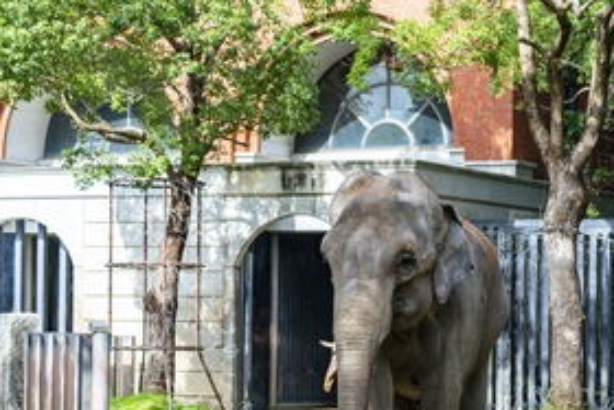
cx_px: 393
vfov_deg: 9.1
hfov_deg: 13.7
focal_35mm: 150
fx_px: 2560
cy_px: 291
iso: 100
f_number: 4
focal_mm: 105
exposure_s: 1/250
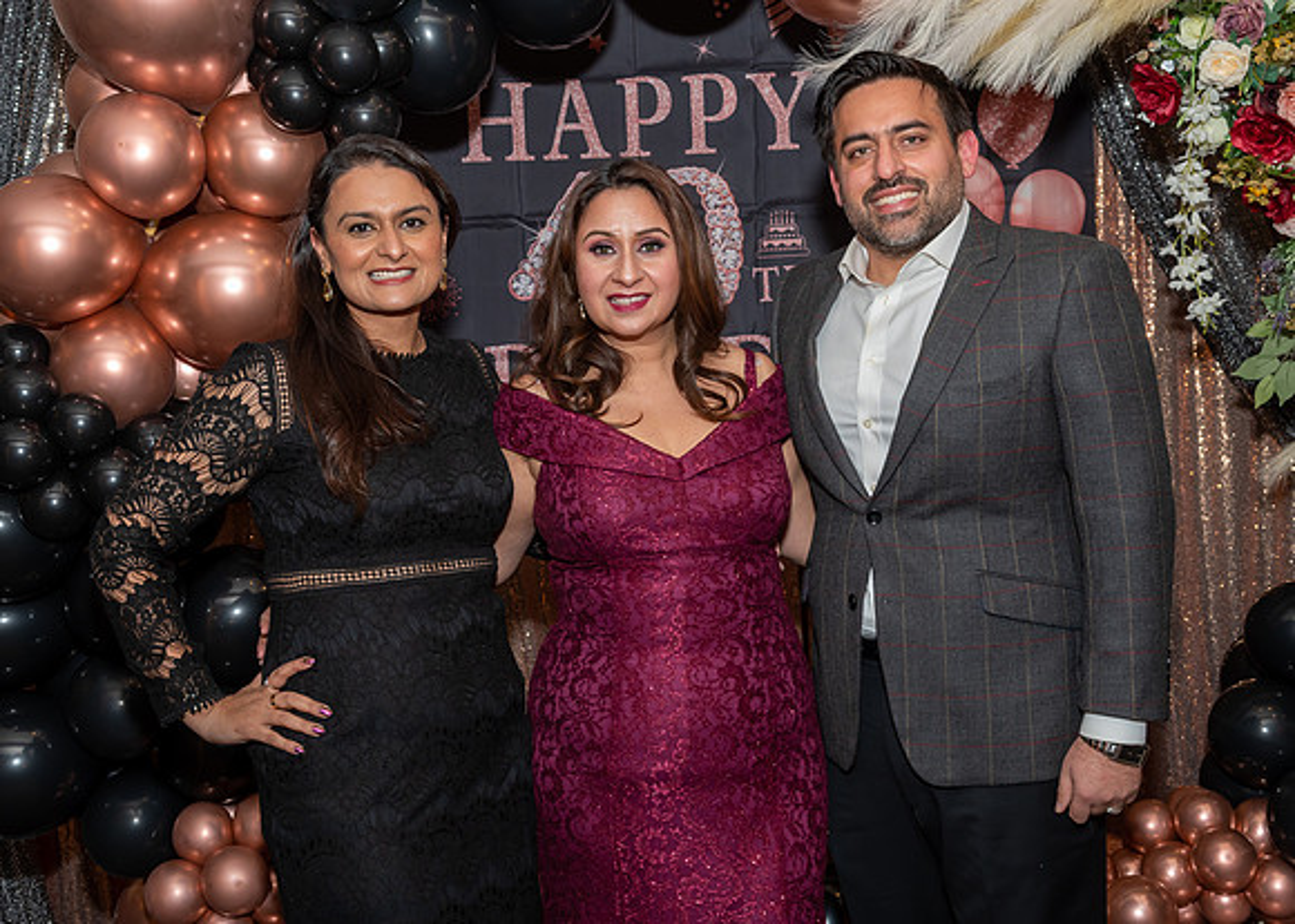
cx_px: 601
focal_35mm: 49
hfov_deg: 39.7
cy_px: 462
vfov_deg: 28.9
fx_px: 1792
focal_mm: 31
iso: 500
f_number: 7.1
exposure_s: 1/250
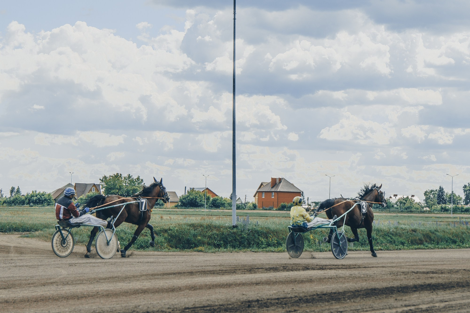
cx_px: 251
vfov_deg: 17.9
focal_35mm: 76
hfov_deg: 26.5
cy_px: 169
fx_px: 997
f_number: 3.5
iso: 50
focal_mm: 37
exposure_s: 1/1250
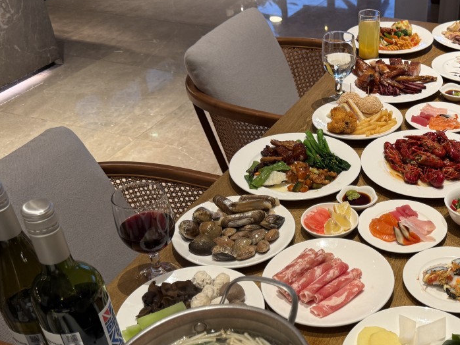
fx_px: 585
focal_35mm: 44
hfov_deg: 41.4
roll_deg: -0.5
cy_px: 245
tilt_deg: -37.7
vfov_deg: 32.5
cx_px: 357
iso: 100
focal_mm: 6.76
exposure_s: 1/98
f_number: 1.78
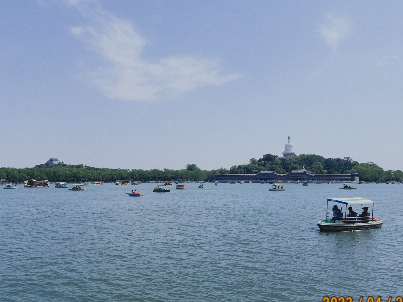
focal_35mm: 31
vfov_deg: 45.4
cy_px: 159
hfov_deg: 58.3
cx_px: 194
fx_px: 361
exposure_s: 1/6897
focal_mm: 4.2
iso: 32
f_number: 1.6
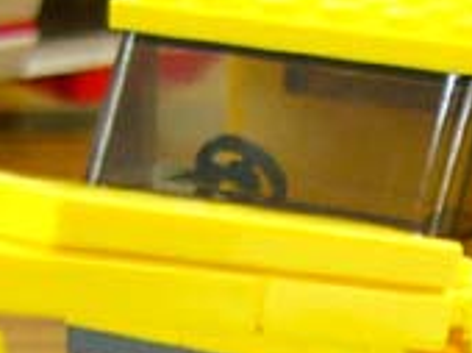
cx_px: 397
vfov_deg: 8.6
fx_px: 2247
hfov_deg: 11.9
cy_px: 675
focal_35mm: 165
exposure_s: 1/25
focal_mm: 5.8
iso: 100
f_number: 2.8
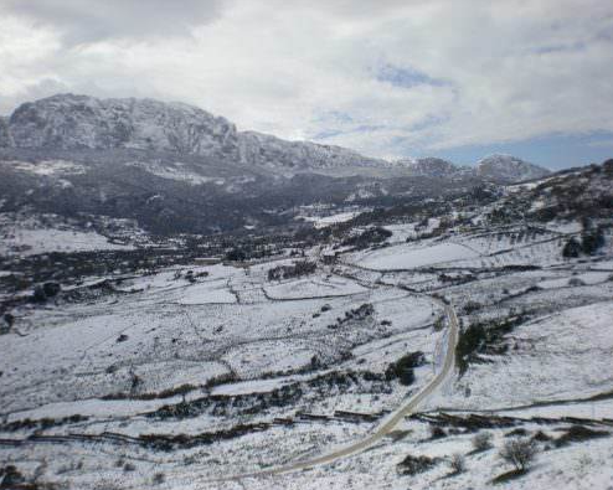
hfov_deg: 45.8
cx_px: 286
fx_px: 726
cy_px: 246
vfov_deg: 37.3
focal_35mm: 40
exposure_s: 1/764
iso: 50
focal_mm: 6.3
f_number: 4.6
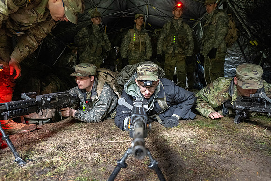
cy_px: 90
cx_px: 136
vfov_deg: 53.2
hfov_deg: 73.7
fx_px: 181
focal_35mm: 24
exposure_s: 1/100
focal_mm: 24
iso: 6400
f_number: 2.8
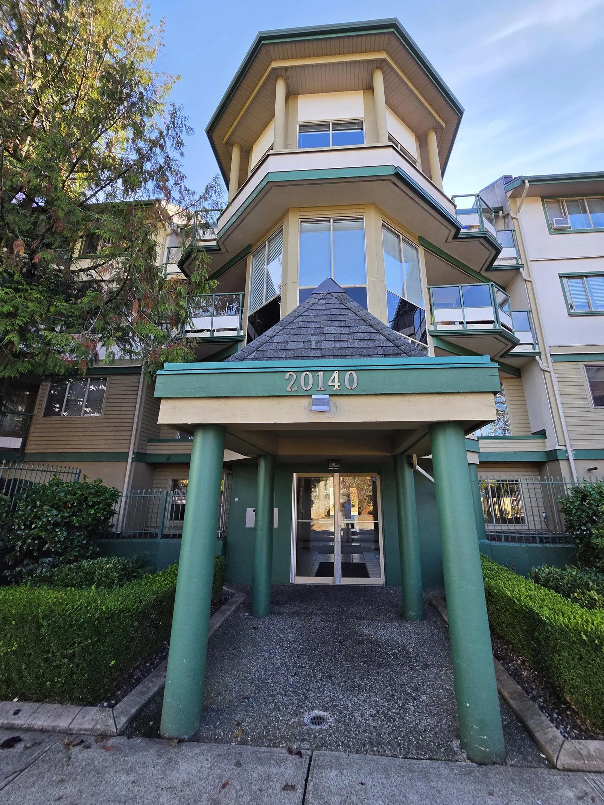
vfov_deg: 102.0
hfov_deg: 85.6
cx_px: 317
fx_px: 326
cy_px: 382
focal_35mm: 14
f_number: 2.2
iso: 100
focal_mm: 2.2
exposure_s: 1/1084
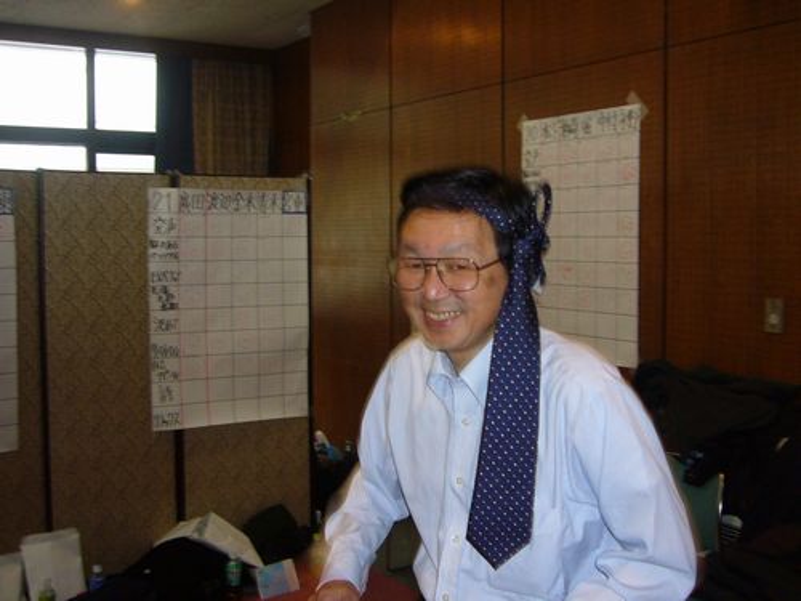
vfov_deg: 35.1
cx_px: 400
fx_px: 949
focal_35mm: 41
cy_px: 300
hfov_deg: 45.8
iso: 100
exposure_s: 1/30
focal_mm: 4.9
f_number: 2.9
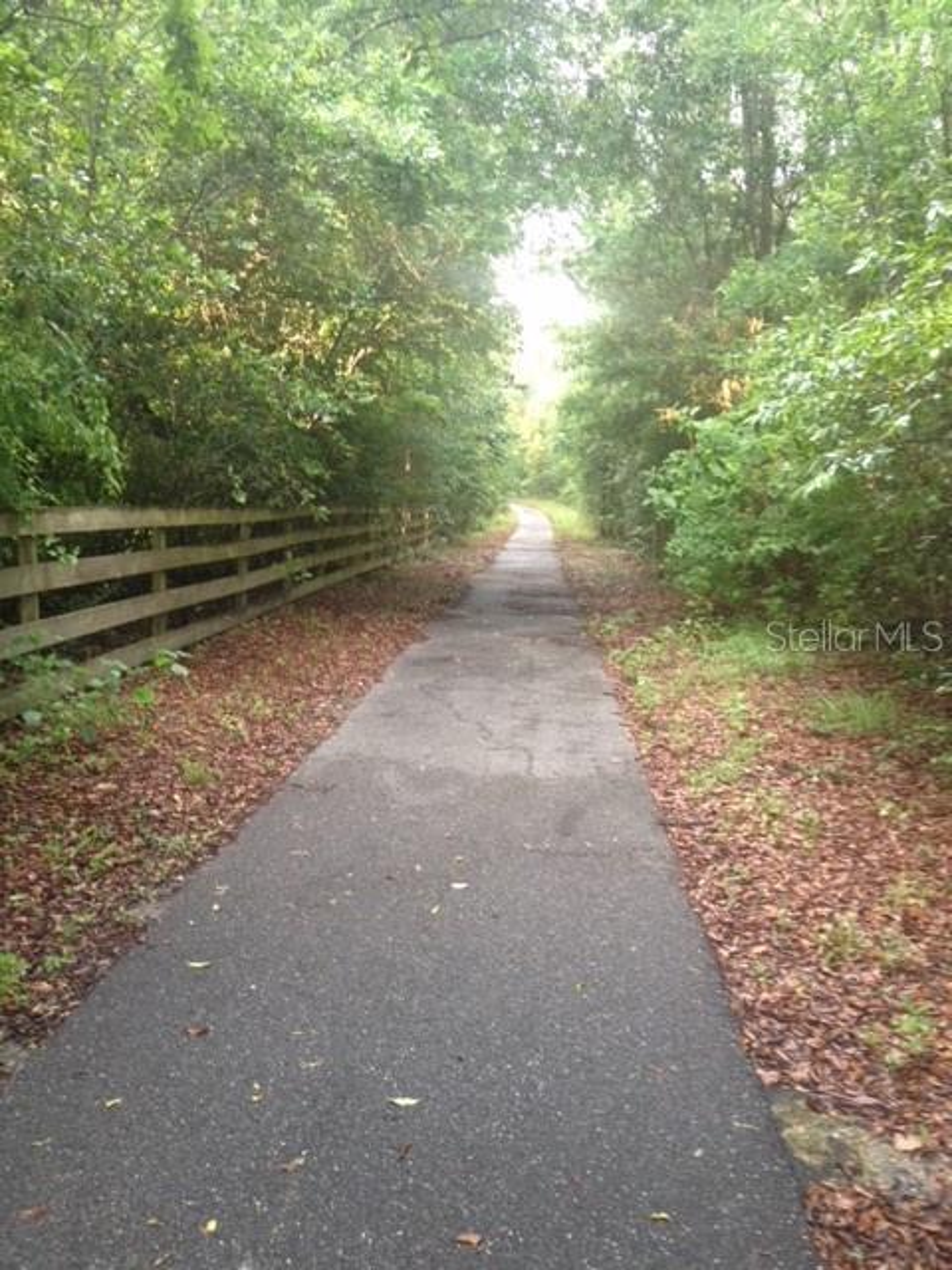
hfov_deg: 40.7
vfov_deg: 52.6
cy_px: 635
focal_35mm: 35
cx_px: 476
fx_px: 1283
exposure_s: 1/20
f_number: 2.4
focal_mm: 4.28
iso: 100
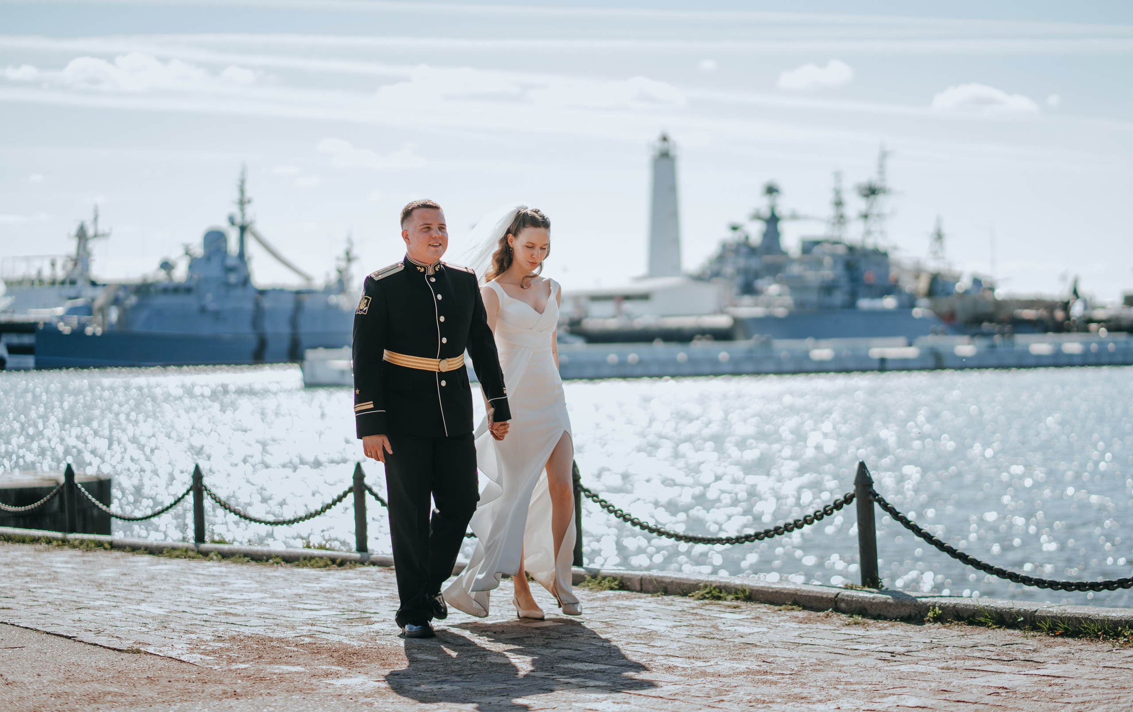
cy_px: 336
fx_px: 2732
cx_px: 562
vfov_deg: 14.9
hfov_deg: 23.4
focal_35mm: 88
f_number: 1.8
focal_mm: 85
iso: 200
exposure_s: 1/3200
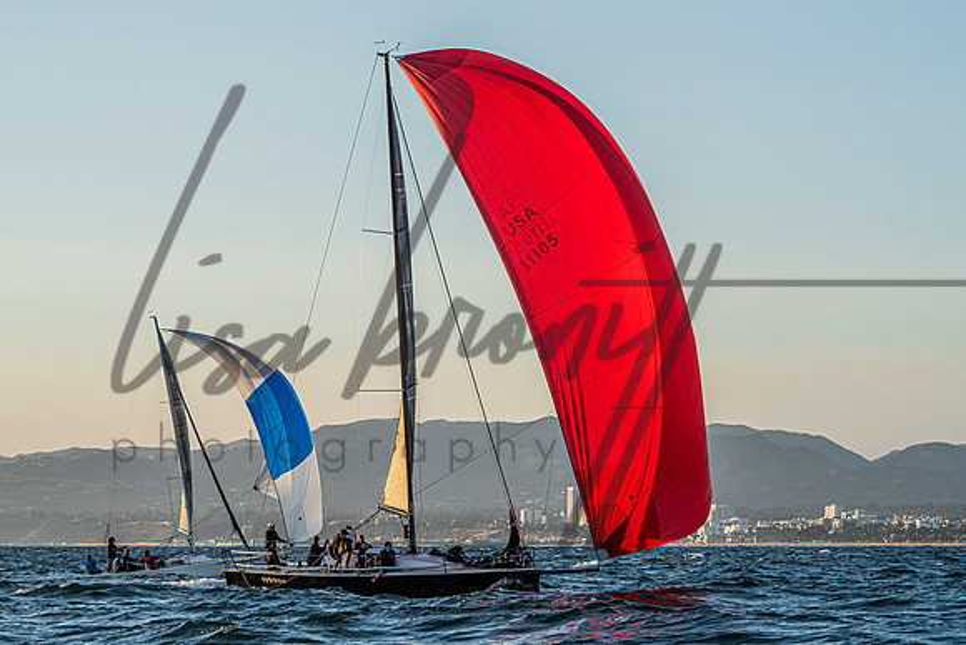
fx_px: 3373
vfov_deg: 10.9
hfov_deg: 16.3
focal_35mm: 126
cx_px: 564
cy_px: 266
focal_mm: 95
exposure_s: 1/800
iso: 640
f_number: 8
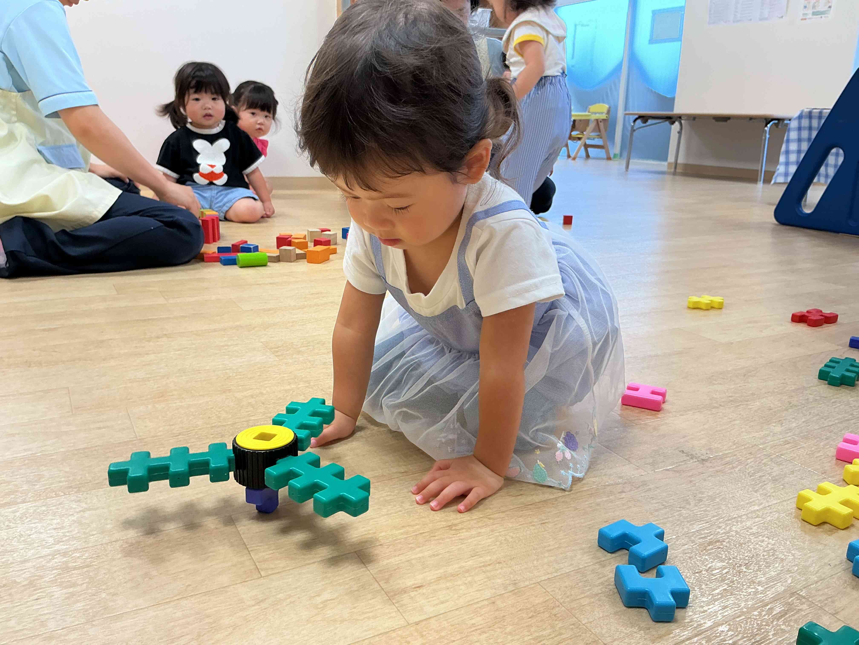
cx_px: 430
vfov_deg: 48.2
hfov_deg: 61.7
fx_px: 720
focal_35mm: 29
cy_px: 322
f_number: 1.8
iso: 50
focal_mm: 3
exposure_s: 1/120
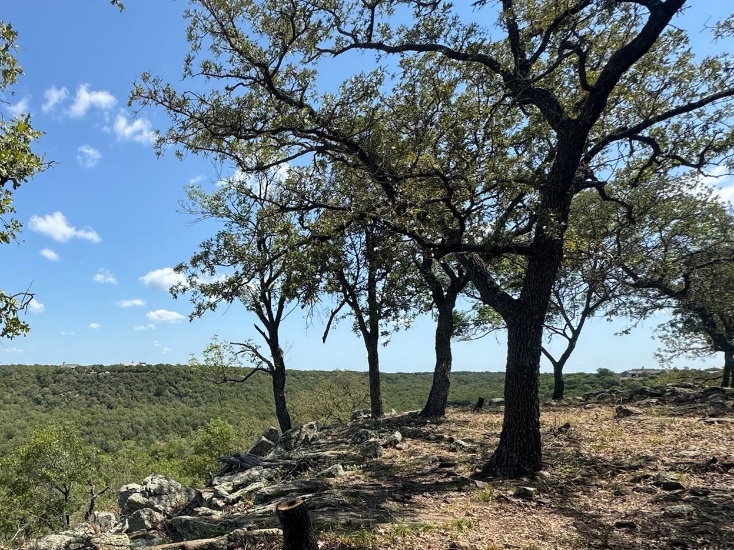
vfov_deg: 57.2
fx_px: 488
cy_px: 381
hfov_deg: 66.5
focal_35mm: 23
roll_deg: -0.6
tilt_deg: -1.1
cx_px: 138
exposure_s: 1/1748
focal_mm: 2.22
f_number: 2.2
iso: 50
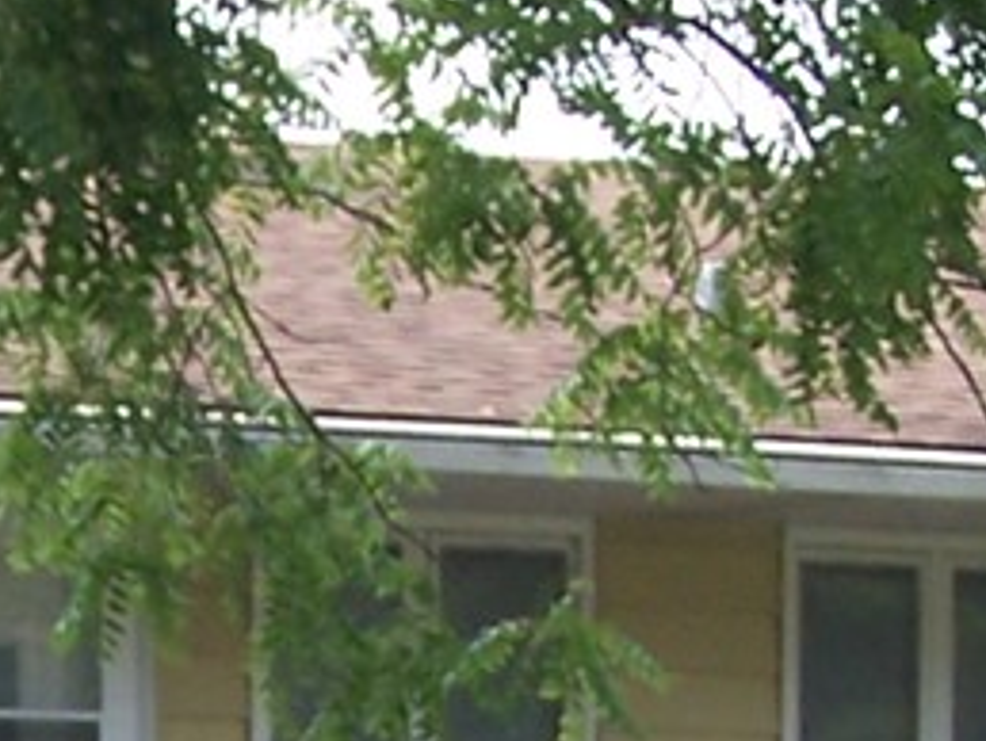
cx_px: -199
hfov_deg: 9.2
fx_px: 6044
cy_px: 1299
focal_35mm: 212
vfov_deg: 6.9
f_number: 2.8
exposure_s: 1/320
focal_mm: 6.3
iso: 80
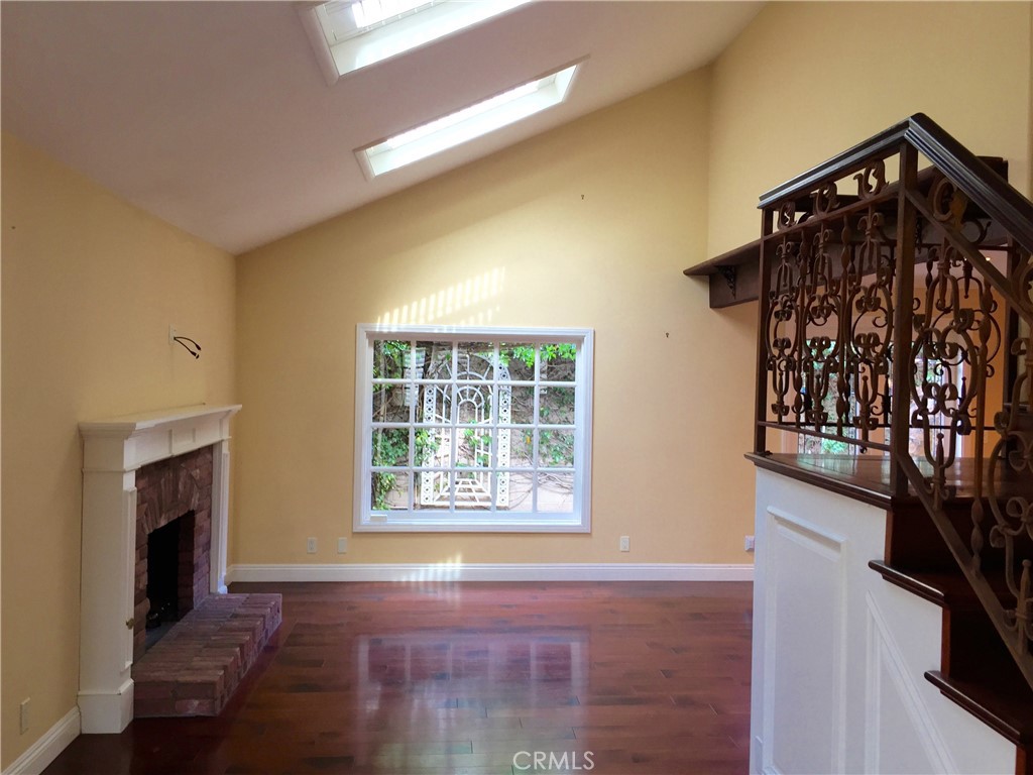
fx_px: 865
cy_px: 388
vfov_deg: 48.2
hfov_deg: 61.7
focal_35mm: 29
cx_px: 516
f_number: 2.2
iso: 50
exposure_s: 1/30
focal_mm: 4.15
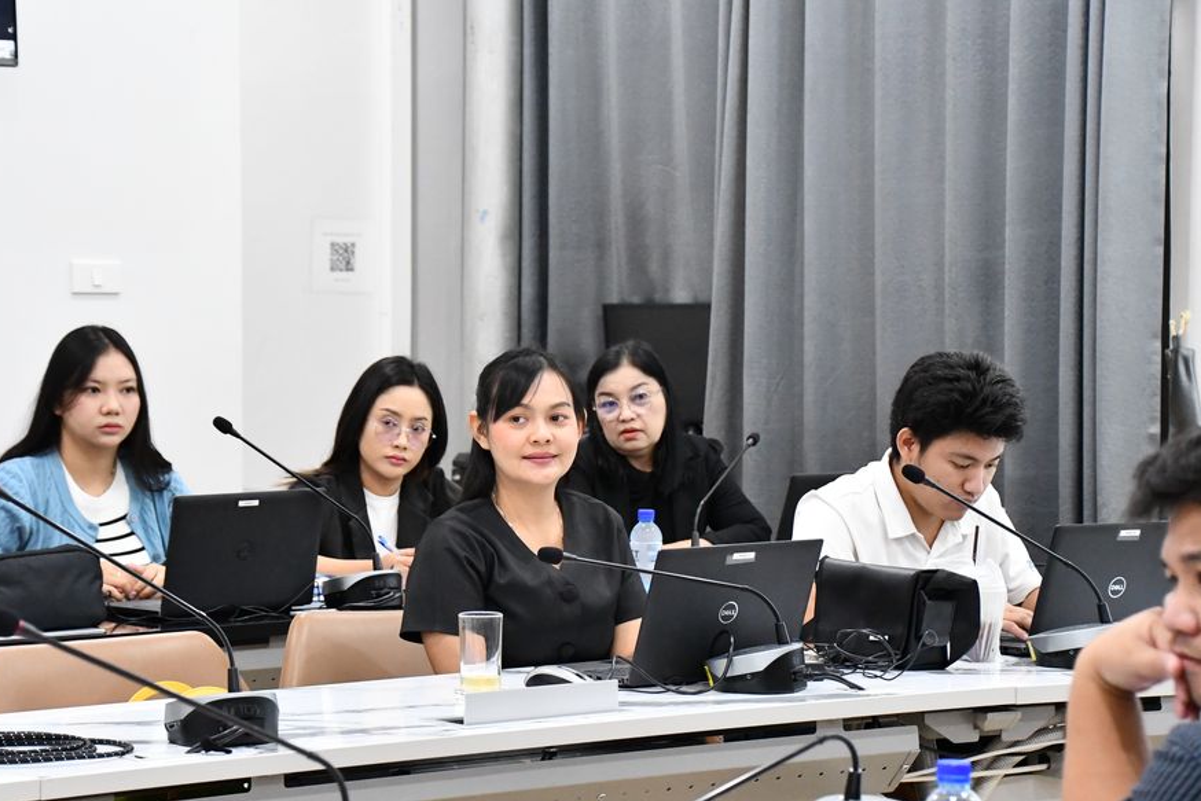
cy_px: 392
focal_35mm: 109
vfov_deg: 12.6
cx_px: 508
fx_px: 3637
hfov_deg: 18.7
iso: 5600
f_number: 5
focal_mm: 62
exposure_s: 1/125
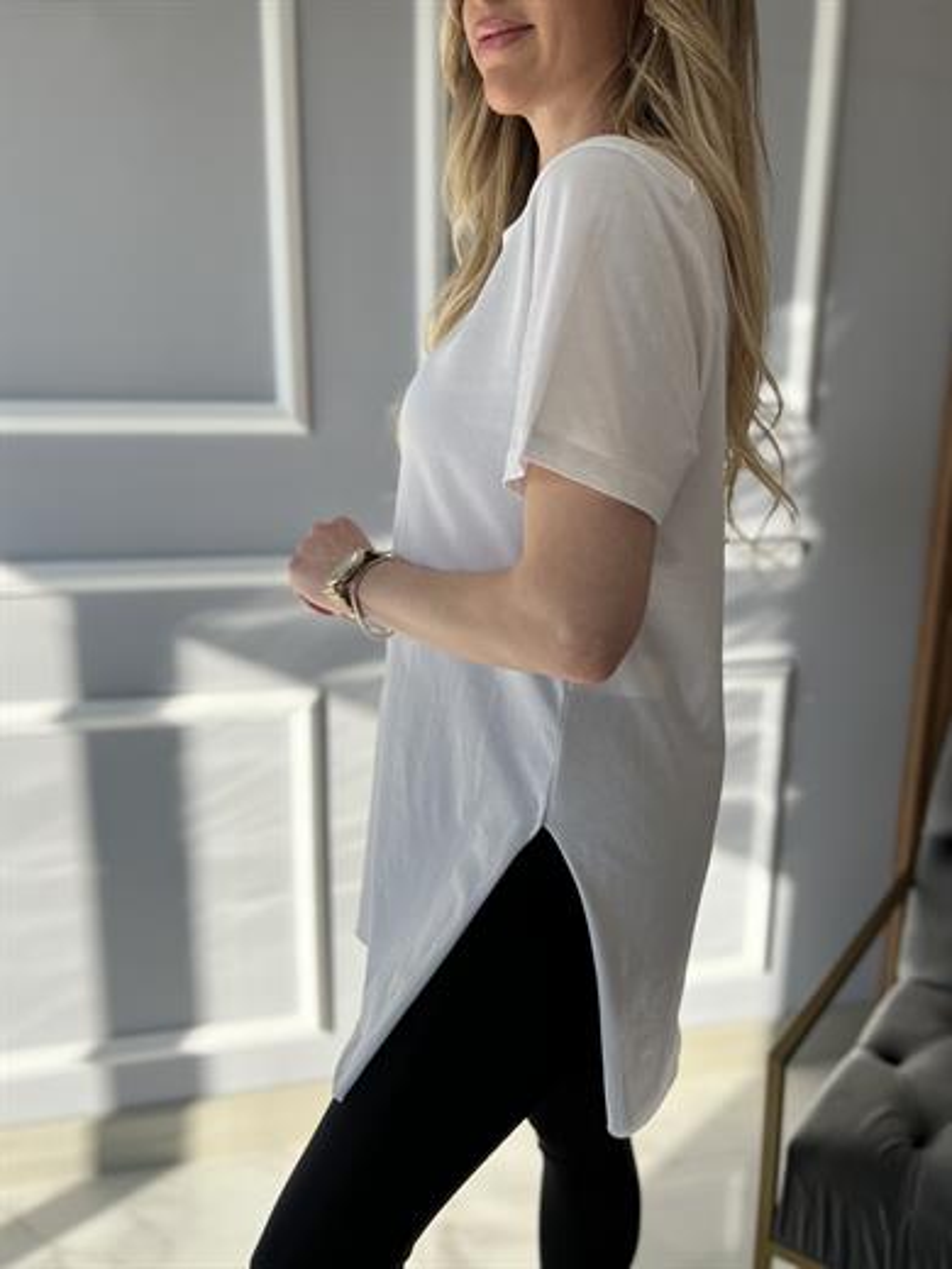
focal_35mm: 26
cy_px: 634
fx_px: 953
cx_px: 476
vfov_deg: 67.3
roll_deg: -0.1
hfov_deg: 53.1
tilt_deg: -12.6
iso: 50
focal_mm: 5.7
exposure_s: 1/1058
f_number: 1.5
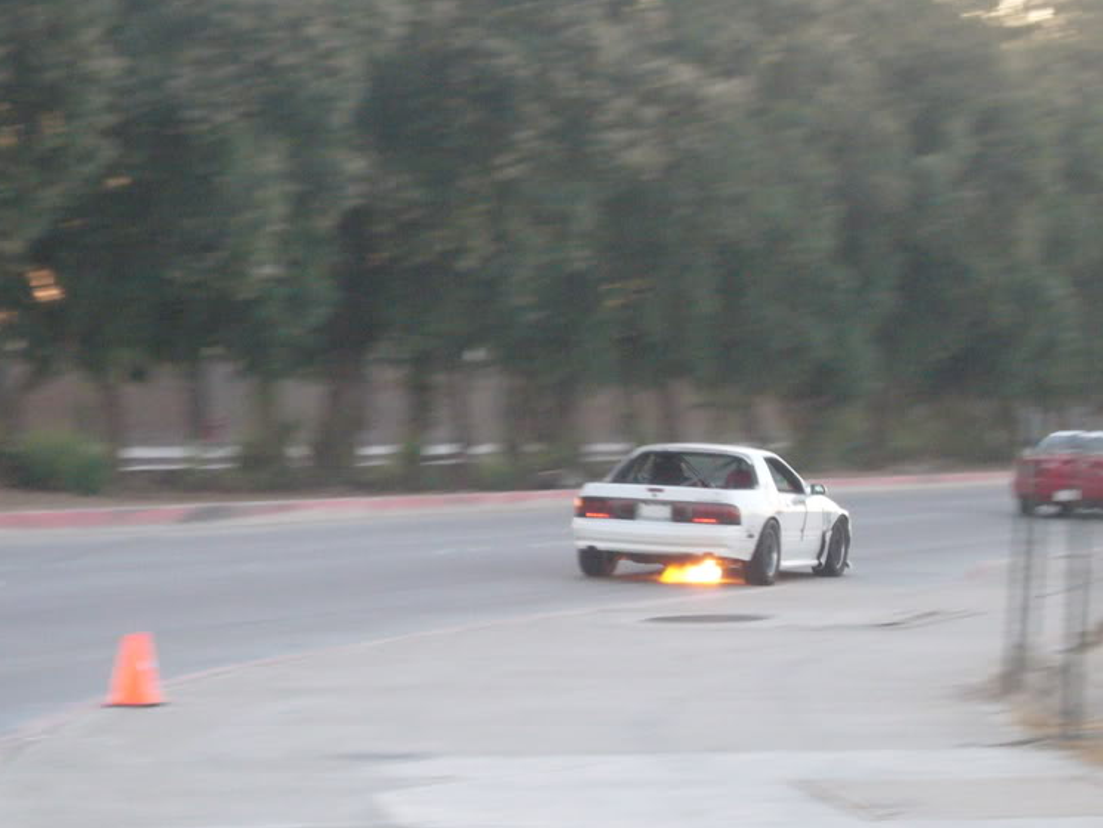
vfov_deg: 10.6
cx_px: 538
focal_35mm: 140
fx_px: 4462
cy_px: 537
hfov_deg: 14.1
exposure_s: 1/30
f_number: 5.6
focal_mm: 16.8
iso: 250
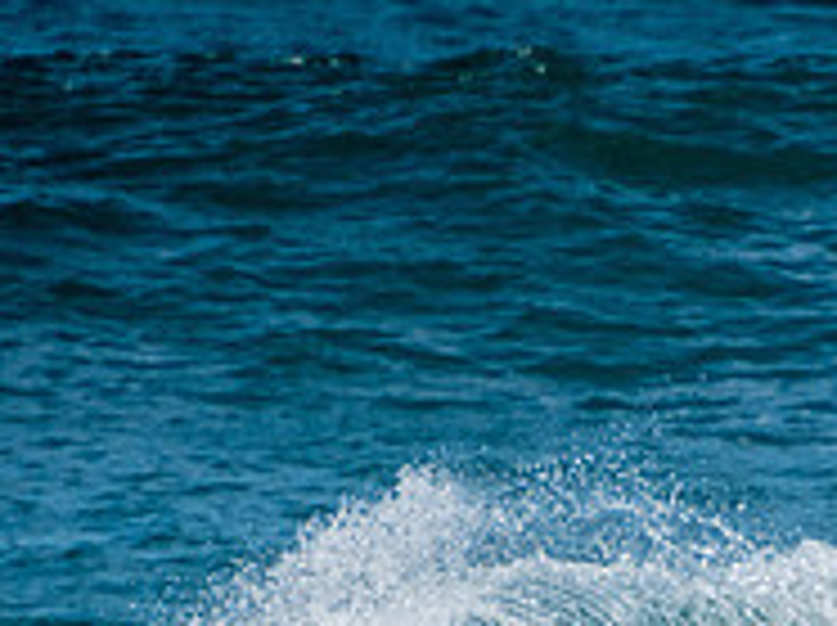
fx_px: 43515
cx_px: 927
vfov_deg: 0.8
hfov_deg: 1.1
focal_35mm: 1802
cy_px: 867
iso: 320
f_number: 5.6
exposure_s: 1/2000
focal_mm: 400
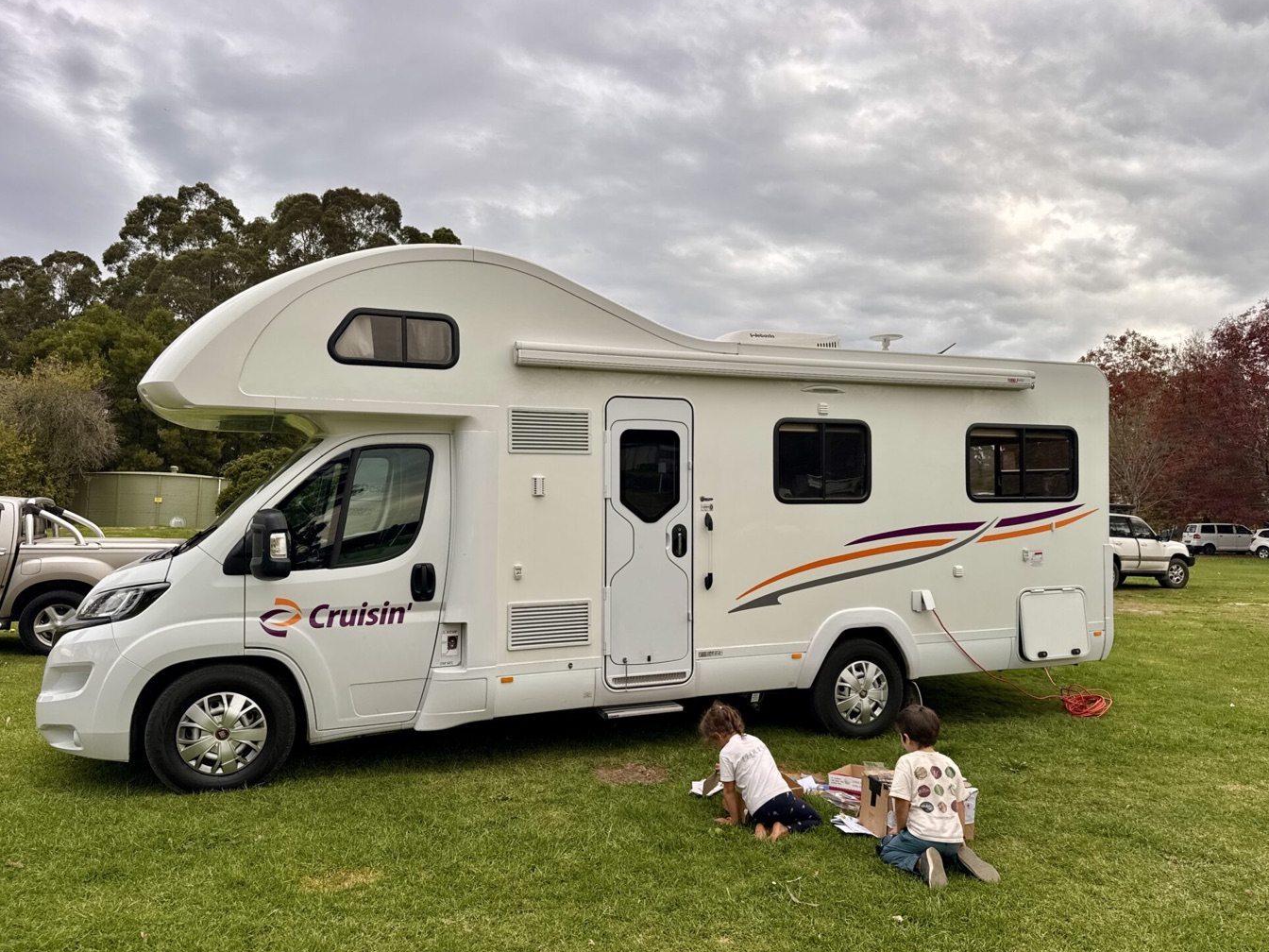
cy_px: 484
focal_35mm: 25
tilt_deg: +5.6
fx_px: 916
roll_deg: -1.2
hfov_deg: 69.4
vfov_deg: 54.9
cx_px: 660
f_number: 1.78
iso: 80
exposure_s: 1/325
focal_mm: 6.76
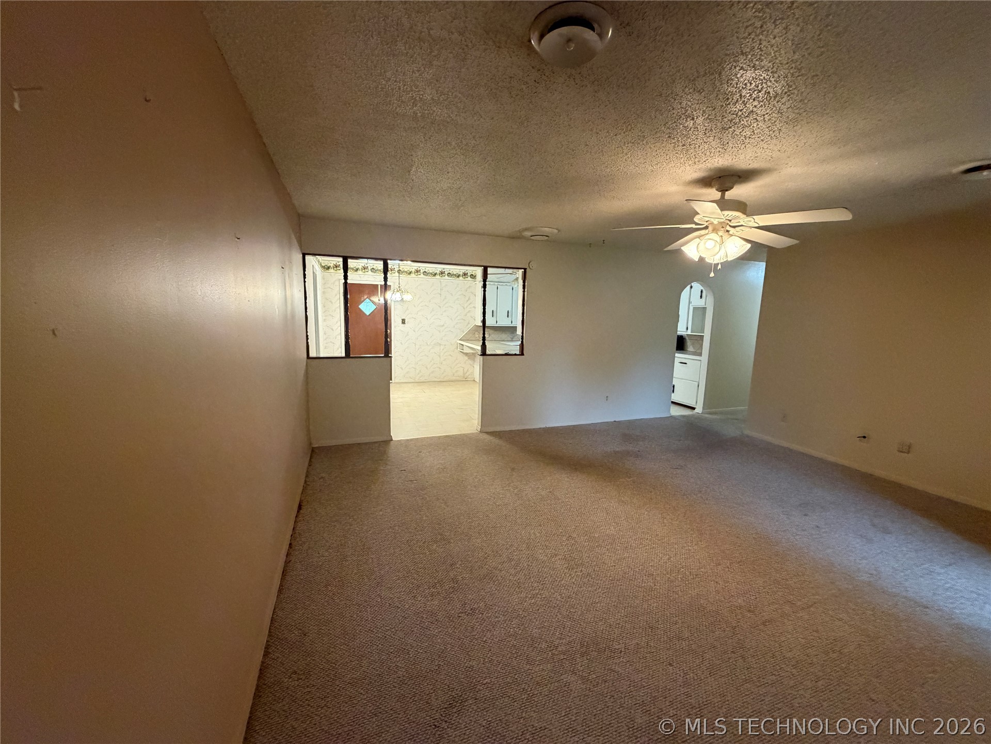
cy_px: 372
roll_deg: -1.3
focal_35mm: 14
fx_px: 401
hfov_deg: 102.1
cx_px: 496
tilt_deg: -8.8
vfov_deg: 85.7
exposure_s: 1/60
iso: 500
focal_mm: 2.22
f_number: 2.2
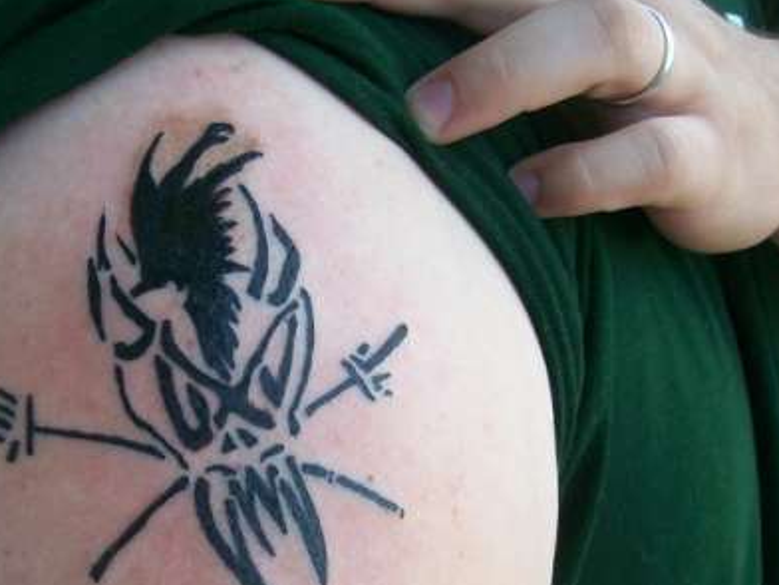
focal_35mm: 55
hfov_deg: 34.7
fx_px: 1238
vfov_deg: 26.3
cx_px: 284
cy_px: 409
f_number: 2.7
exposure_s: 1/173
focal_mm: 6
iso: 80
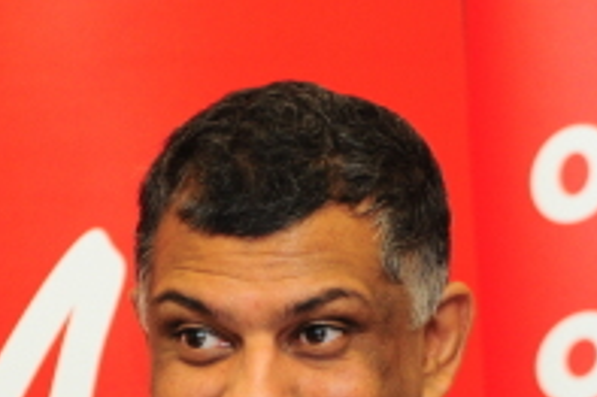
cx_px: 373
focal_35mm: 429
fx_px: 7108
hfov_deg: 4.8
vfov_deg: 3.2
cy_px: 594
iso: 1600
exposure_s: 1/125
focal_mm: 130
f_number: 5
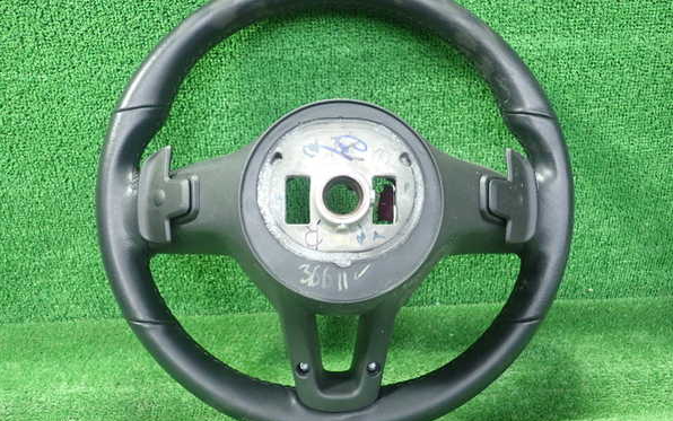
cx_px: 335
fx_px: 587
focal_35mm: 32
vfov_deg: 39.5
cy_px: 209
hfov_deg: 59.6
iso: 800
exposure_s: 1/100
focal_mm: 5.5
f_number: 2.3
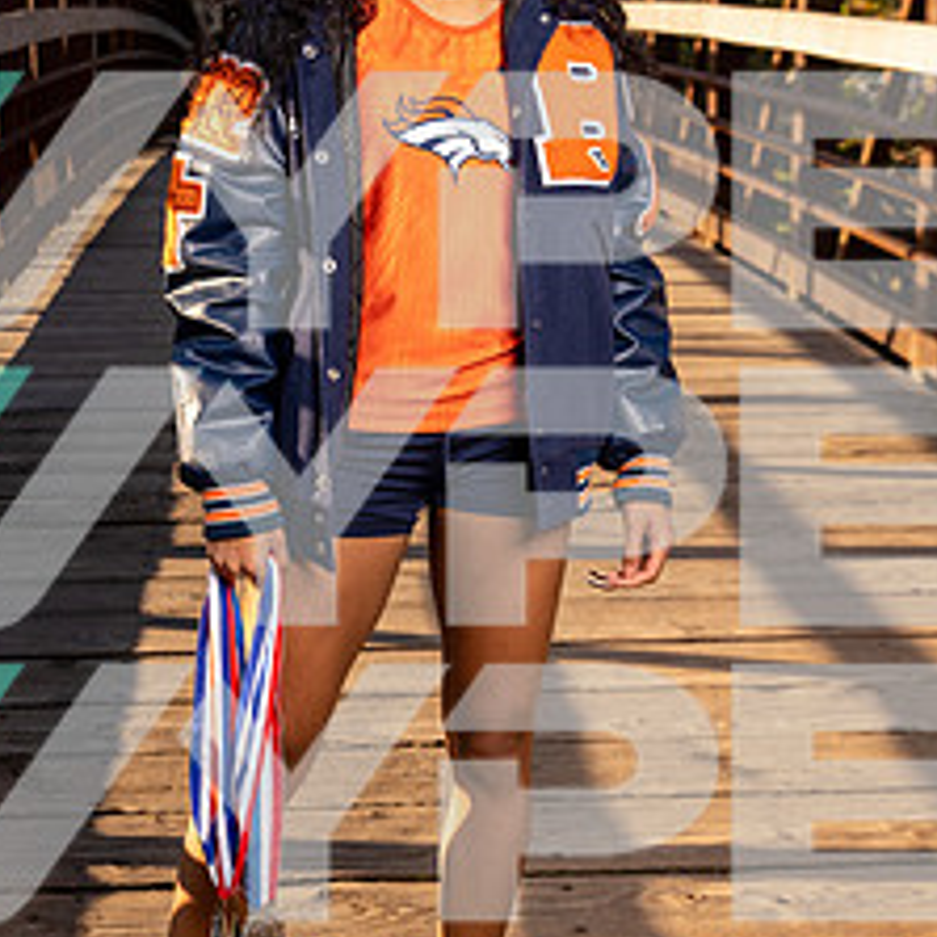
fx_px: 2052
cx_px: 399
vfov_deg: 25.7
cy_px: 500
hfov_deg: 25.7
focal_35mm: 67
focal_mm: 39
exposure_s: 1/250
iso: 160
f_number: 5.6
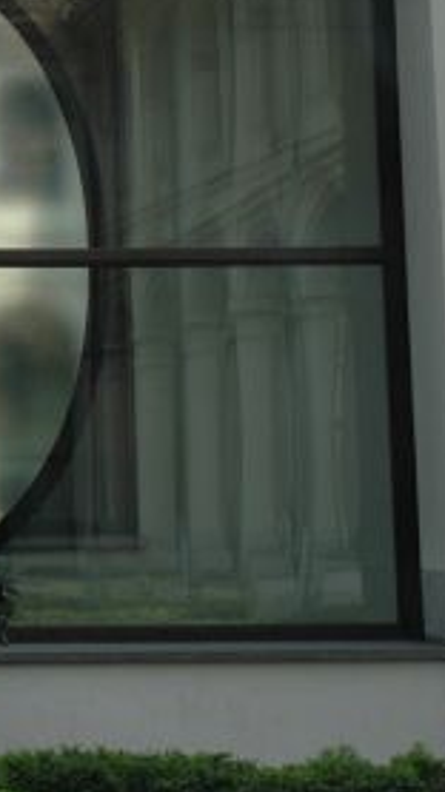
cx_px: -469
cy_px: 208
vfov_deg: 16.9
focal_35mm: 126
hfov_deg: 9.0
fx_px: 2655
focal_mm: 31
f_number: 14
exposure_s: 1/100
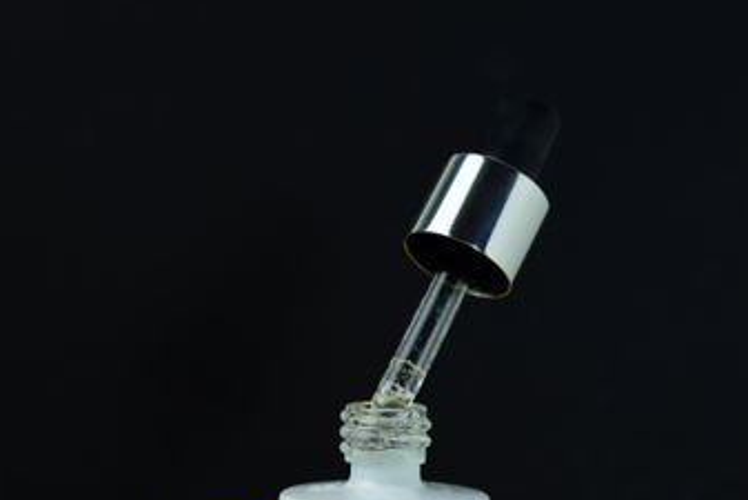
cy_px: 342
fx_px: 2370
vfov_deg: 12.0
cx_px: 373
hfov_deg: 17.9
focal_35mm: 114
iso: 200
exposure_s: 1/200
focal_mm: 50
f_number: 4
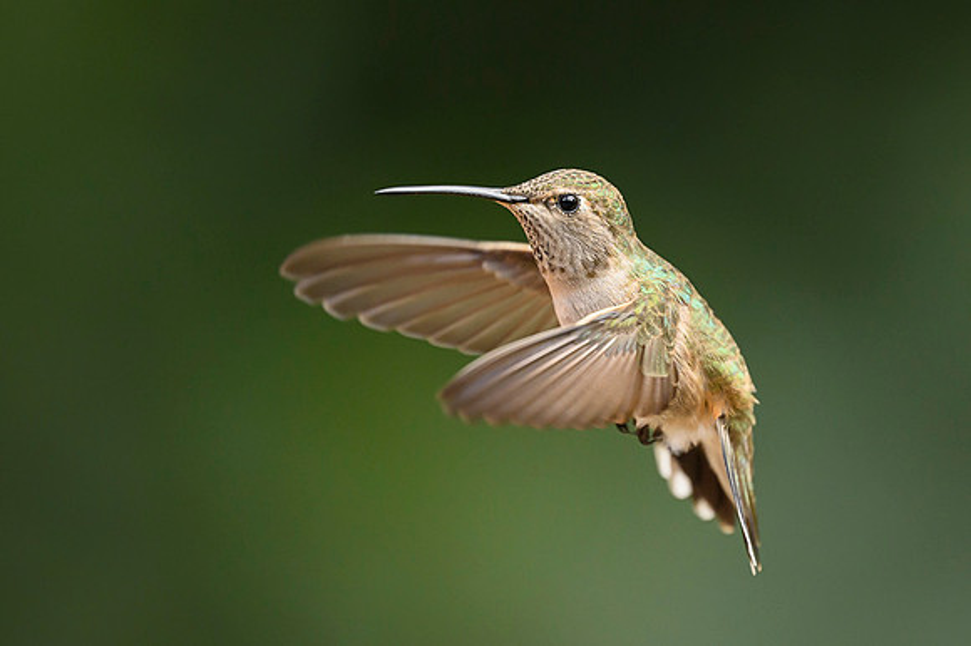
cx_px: 569
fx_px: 17978
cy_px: 356
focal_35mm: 667
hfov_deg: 3.1
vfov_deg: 2.1
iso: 1250
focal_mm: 400
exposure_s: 1/2000
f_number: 4
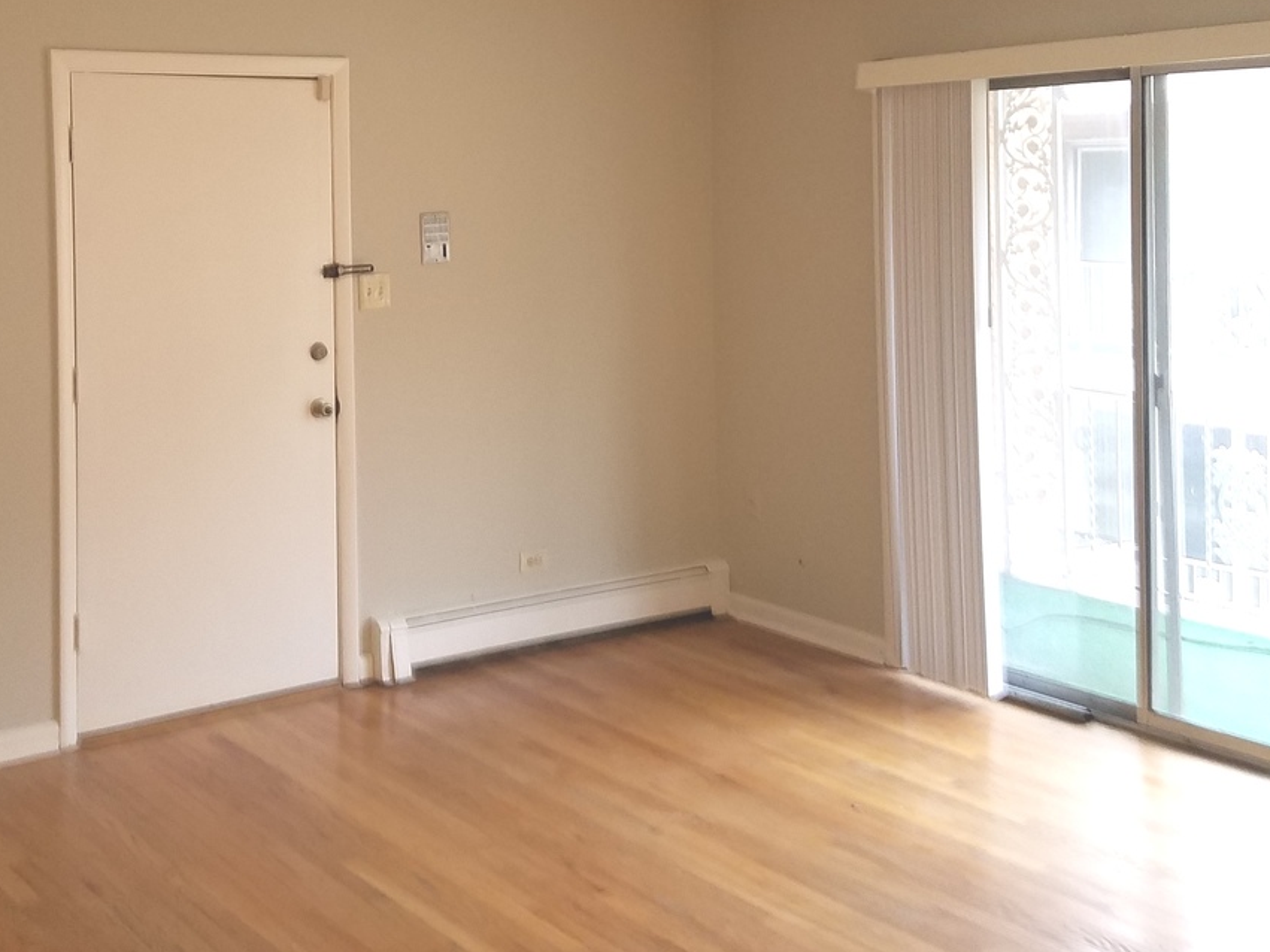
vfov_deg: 32.2
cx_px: 457
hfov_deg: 42.5
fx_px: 1614
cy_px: 234
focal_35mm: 44
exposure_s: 1/24
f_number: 1.7
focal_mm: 4.2
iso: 160
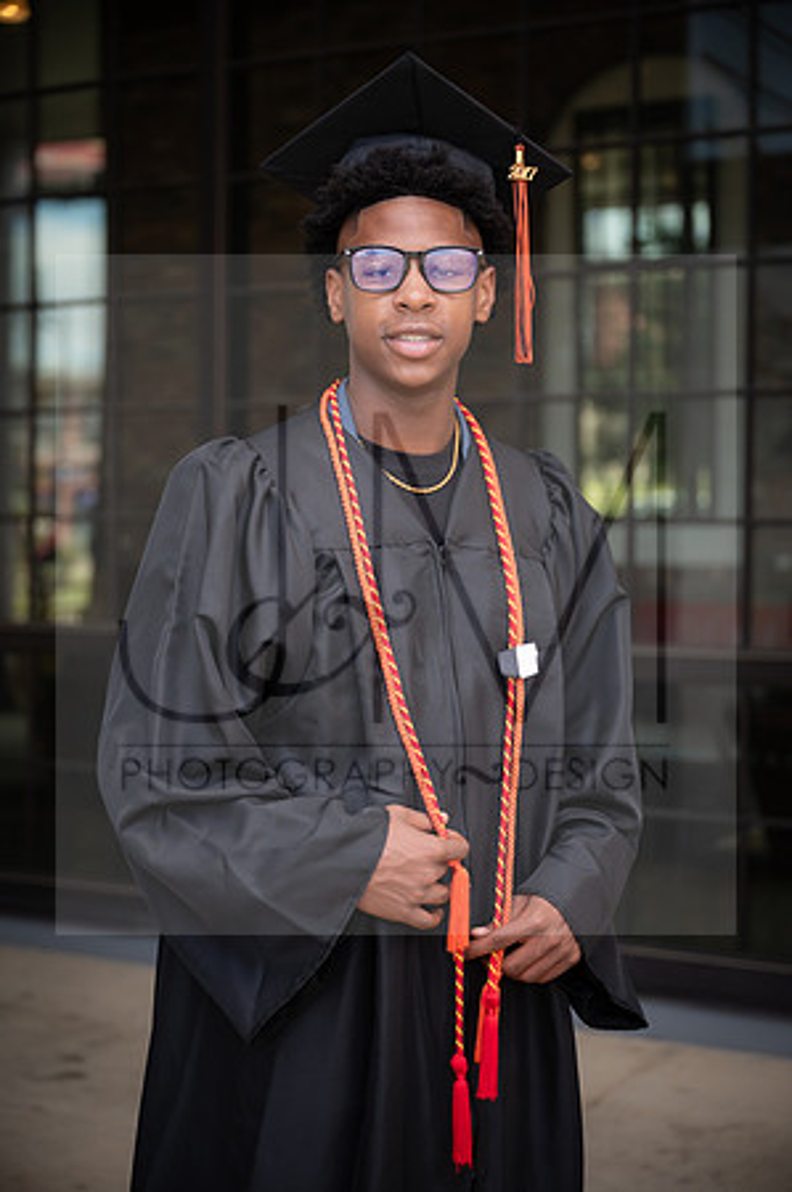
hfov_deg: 23.3
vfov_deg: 34.5
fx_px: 1918
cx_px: 396
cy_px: 596
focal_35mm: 58
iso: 200
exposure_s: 1/250
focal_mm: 58
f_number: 2.8
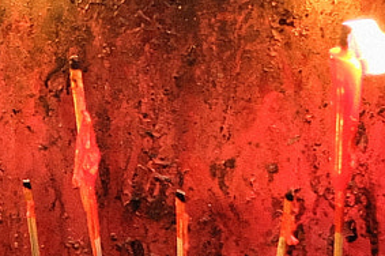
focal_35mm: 198
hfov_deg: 10.2
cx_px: -102
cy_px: 0
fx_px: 2115
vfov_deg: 6.9
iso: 1000
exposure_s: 1/60
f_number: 1.4
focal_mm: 23
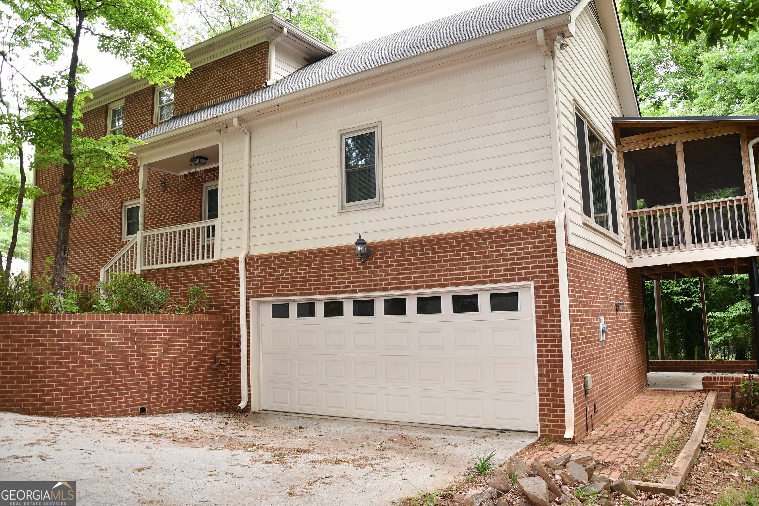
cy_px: 253
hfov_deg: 67.4
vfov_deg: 47.9
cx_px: 380
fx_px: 569
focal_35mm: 27
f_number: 4.5
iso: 200
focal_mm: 18
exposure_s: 1/80
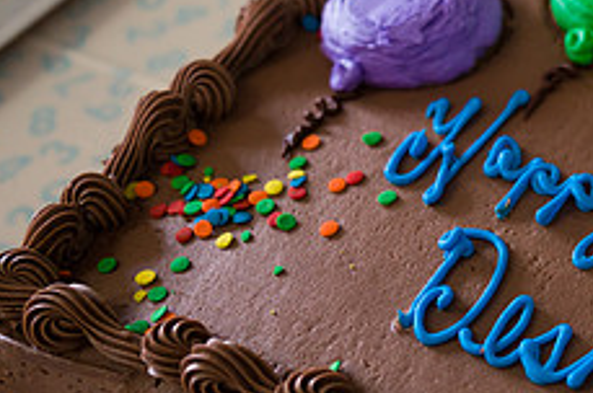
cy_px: 339
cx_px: 722
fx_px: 1332
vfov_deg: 16.6
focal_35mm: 81
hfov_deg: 22.9
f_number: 3.2
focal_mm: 32
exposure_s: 1/250
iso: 1000
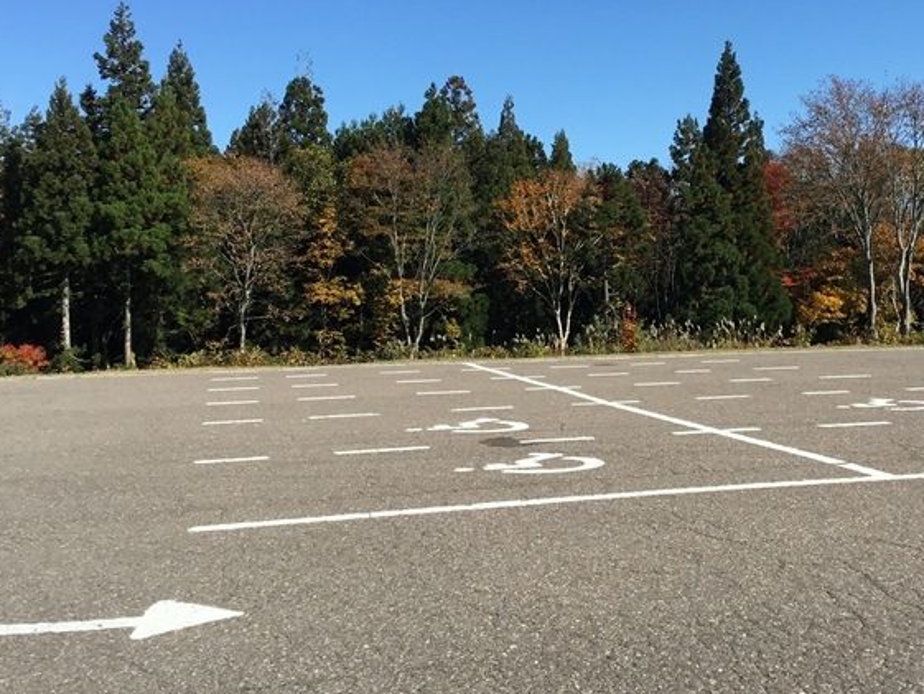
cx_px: 581
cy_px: 235
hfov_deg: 41.7
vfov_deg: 32.0
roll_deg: +1.0
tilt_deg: +1.4
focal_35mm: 45
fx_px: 1201
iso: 25
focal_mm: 3.3
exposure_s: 1/1116
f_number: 2.4
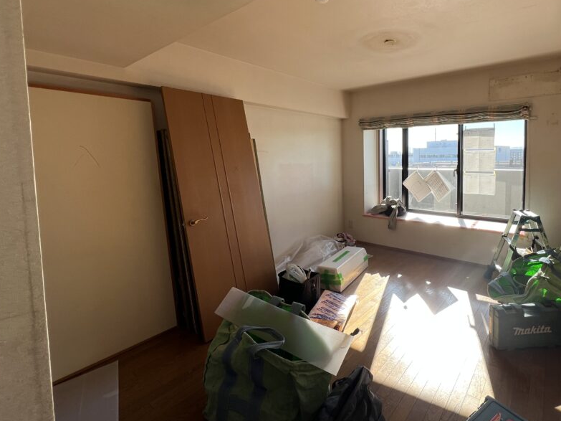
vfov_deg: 74.1
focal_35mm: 17
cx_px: 345
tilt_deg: -3.2
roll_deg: +0.9
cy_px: 174
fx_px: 275
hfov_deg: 89.5
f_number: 1.8
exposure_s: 1/214
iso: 32
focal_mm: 1.57
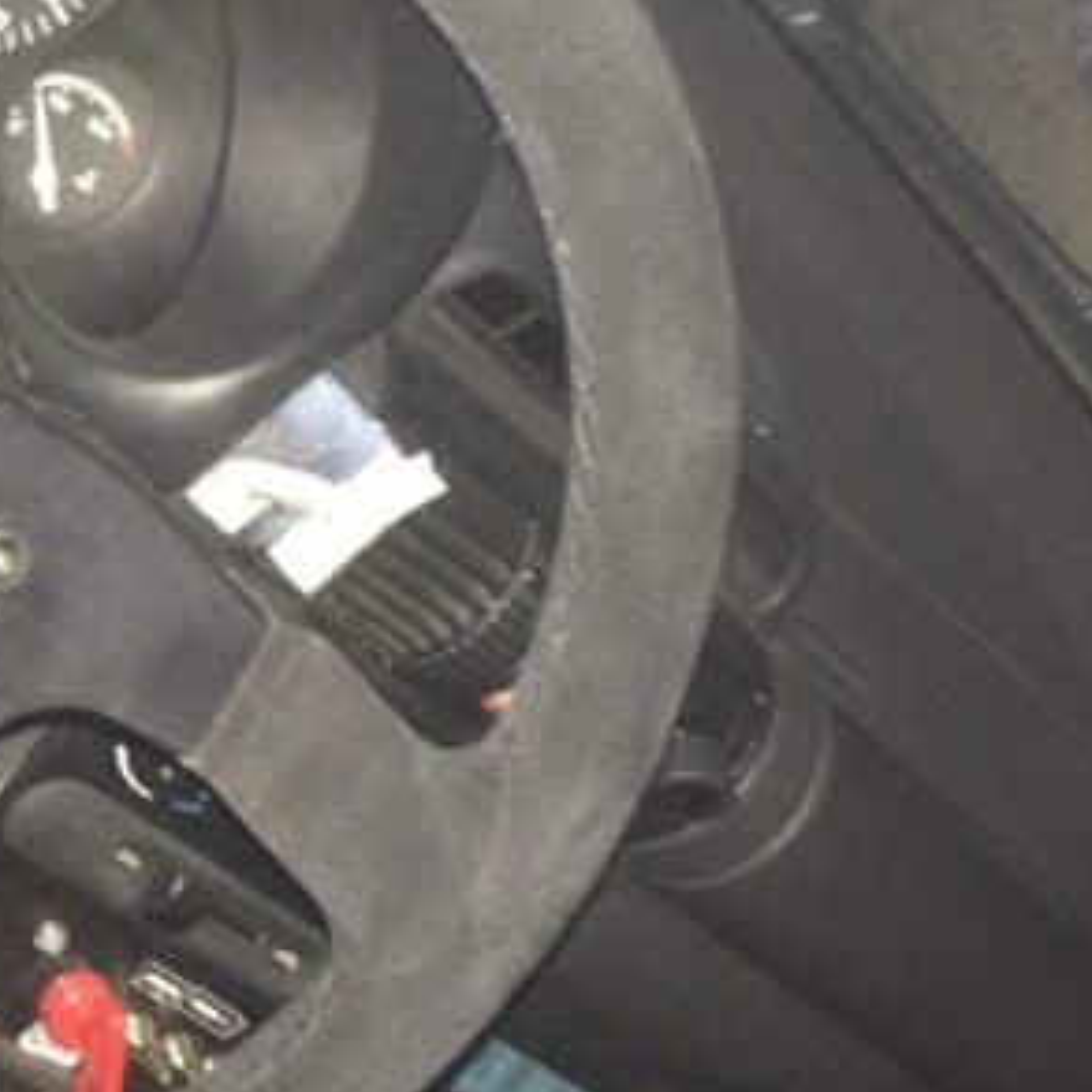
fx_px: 2498
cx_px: -116
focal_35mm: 70
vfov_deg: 24.6
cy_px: 637
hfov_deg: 23.1
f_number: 2.2
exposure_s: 1/17
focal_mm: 4.15
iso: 250
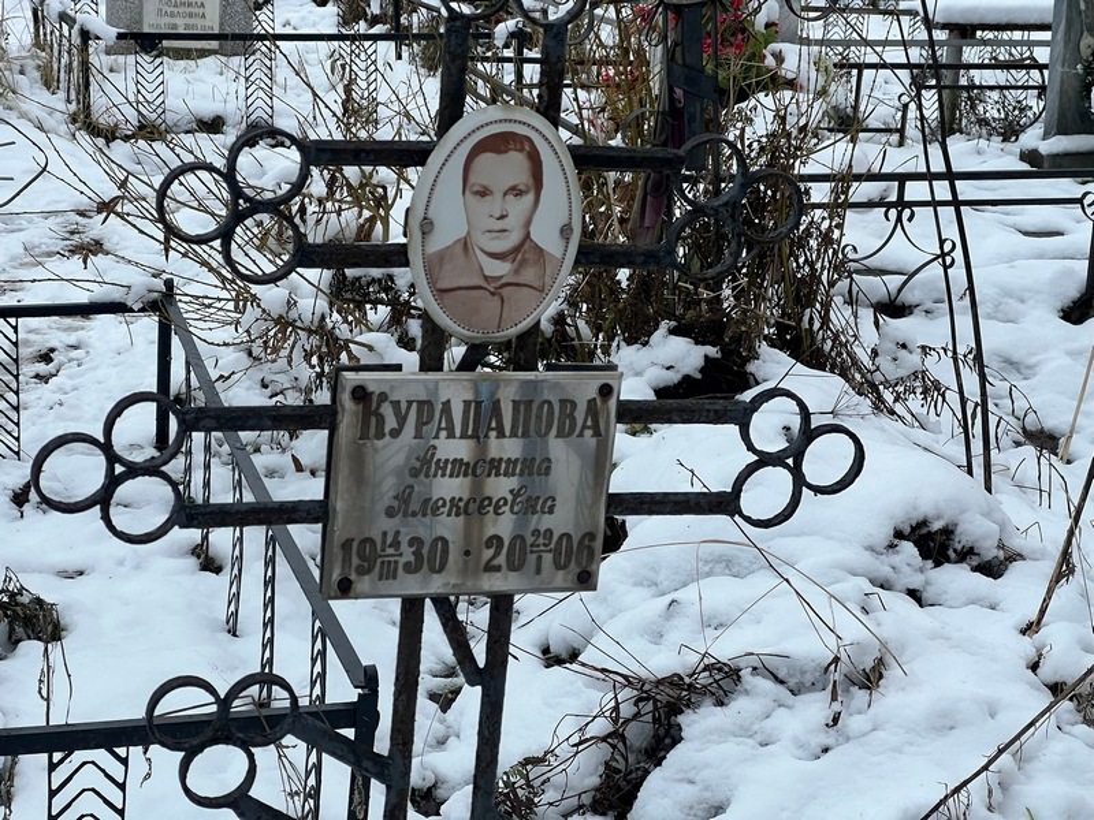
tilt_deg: -17.1
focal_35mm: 77
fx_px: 2433
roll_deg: -1.9
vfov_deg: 19.1
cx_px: 547
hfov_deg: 25.3
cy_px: 410
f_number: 2.8
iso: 125
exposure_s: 1/99
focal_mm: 9
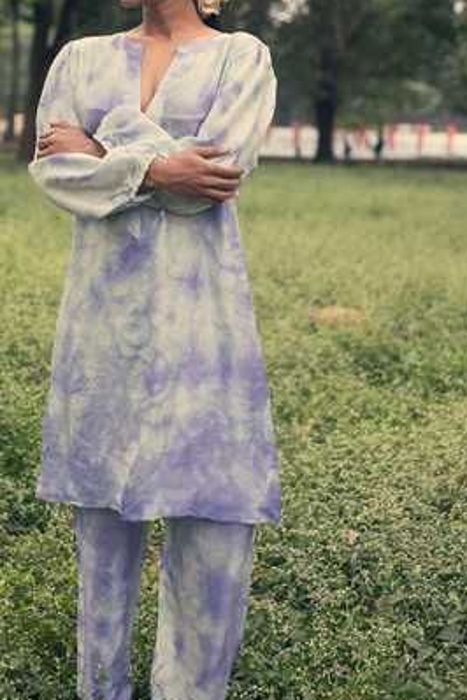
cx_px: 167
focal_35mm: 46
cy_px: 317
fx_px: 895
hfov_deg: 29.1
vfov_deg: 42.7
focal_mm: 35
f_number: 1.8
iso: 400
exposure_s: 1/200
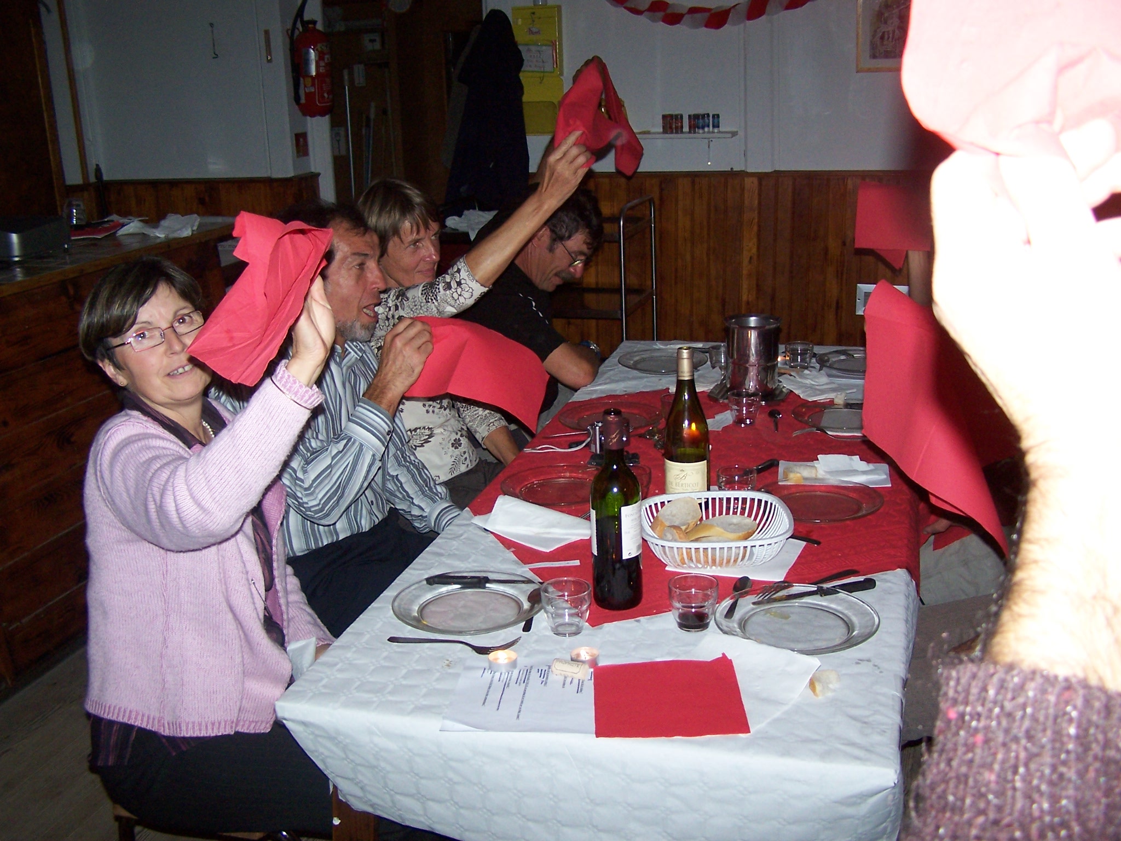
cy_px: 420
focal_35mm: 38
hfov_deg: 49.0
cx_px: 560
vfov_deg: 37.7
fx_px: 1231
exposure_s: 1/60
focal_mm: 6.3
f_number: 2.8
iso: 140
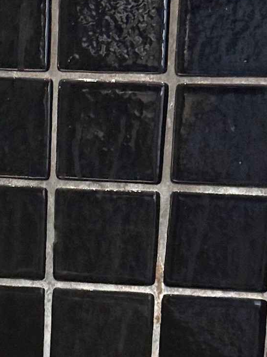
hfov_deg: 10.9
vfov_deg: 14.7
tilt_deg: -23.1
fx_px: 1379
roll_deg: +0.7
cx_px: -49
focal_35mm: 134
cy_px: 242
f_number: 1.78
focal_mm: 6.76
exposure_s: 1/25
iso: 400
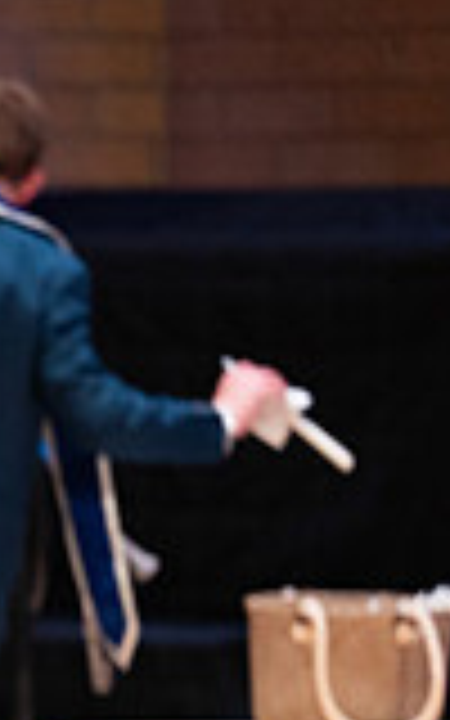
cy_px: 794
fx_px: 12696
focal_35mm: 647
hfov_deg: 2.0
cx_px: -567
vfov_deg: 3.2
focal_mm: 175
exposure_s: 1/200
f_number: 2.8
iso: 1000
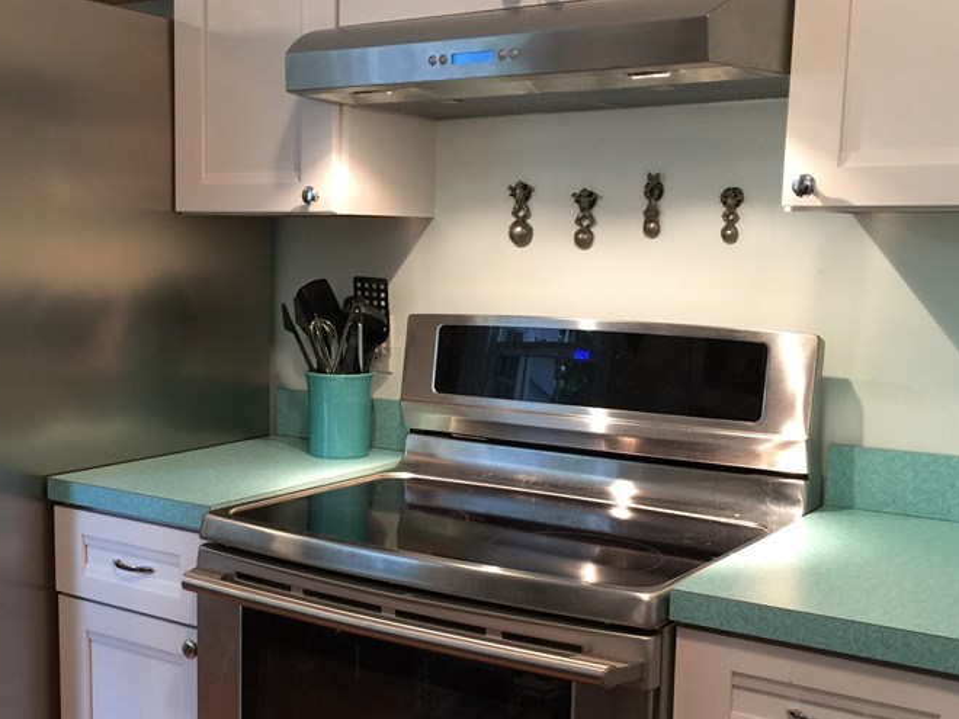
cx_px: 349
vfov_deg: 32.1
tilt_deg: -7.9
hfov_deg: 41.7
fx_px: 1247
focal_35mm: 45
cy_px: 440
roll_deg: -0.3
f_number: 2.2
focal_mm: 4.15
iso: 50
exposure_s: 1/15
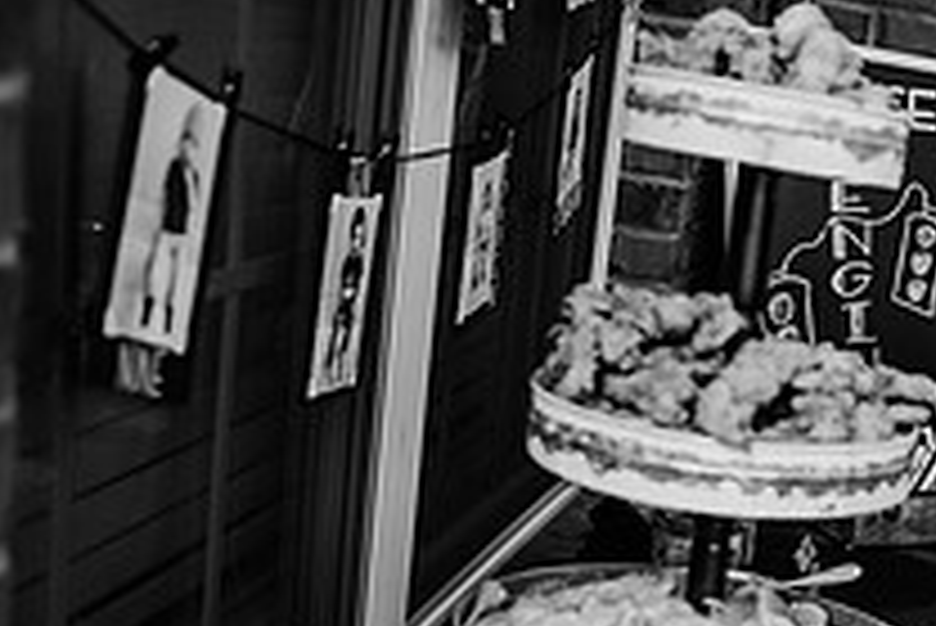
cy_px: 547
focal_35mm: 67
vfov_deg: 20.0
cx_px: 1040
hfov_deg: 27.4
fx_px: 1743
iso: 100
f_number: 2.2
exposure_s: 1/1250
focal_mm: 24
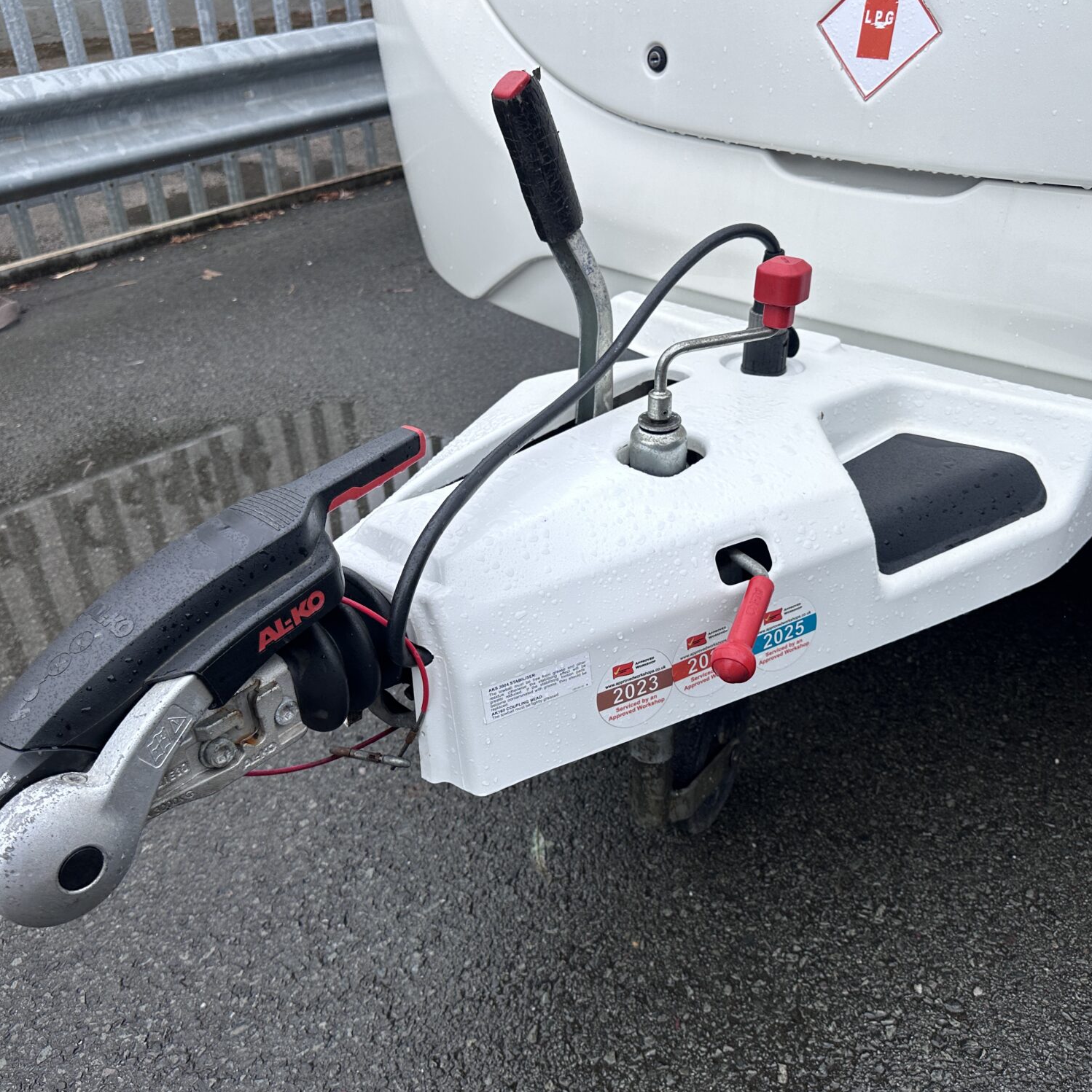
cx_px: 547
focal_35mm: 29
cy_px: 545
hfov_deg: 55.6
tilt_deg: -28.5
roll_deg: +2.7
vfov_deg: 55.6
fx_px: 1035
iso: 80
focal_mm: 6.86
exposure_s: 1/2353
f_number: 1.78
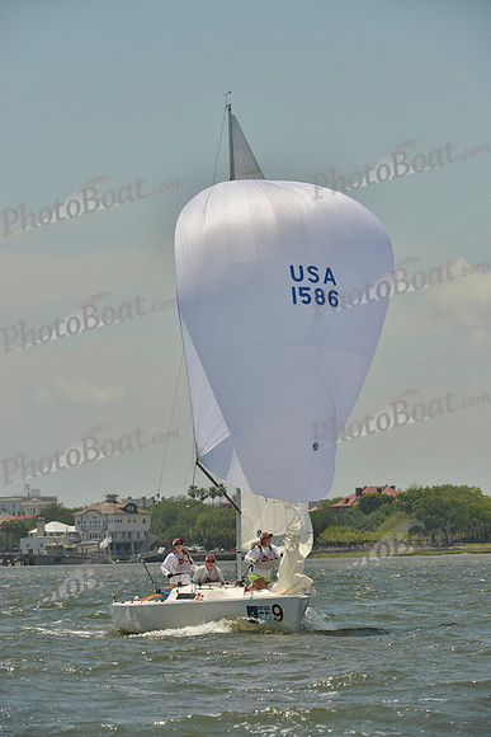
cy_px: 368
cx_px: 246
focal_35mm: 200
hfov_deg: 6.9
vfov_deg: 10.3
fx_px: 4089
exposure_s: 1/1250
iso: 280
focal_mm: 200
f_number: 10
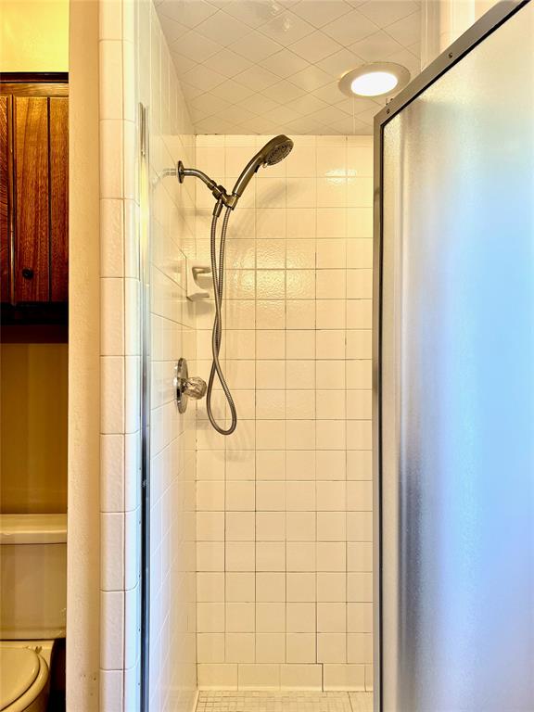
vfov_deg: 67.3
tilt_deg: +0.7
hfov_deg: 53.1
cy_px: 356
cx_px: 267
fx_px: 535
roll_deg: +1.3
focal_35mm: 26
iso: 80
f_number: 1.5
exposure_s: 1/60
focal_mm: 5.7
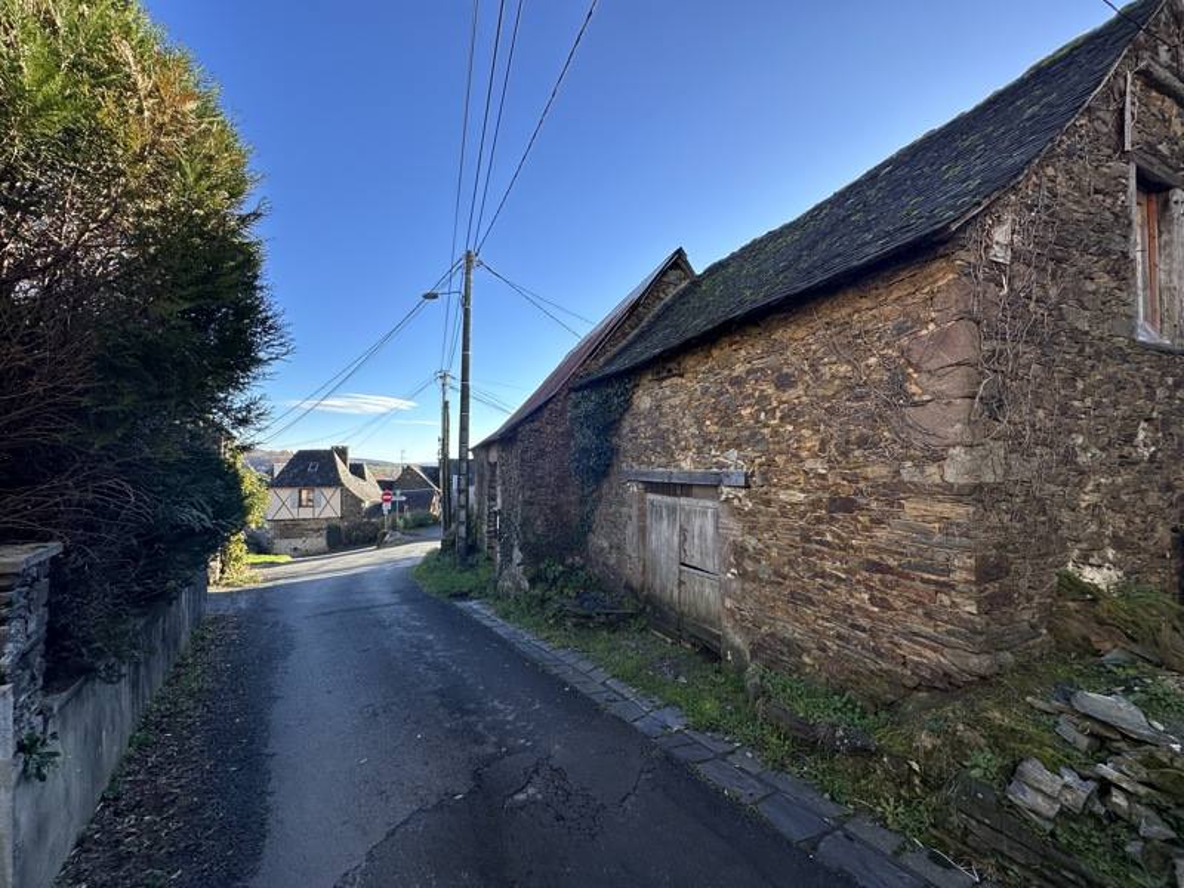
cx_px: 592
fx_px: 479
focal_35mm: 14
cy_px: 444
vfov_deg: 85.7
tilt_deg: +3.2
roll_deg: -0.9
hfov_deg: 102.1
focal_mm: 2.22
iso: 40
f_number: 2.2
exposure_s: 1/498
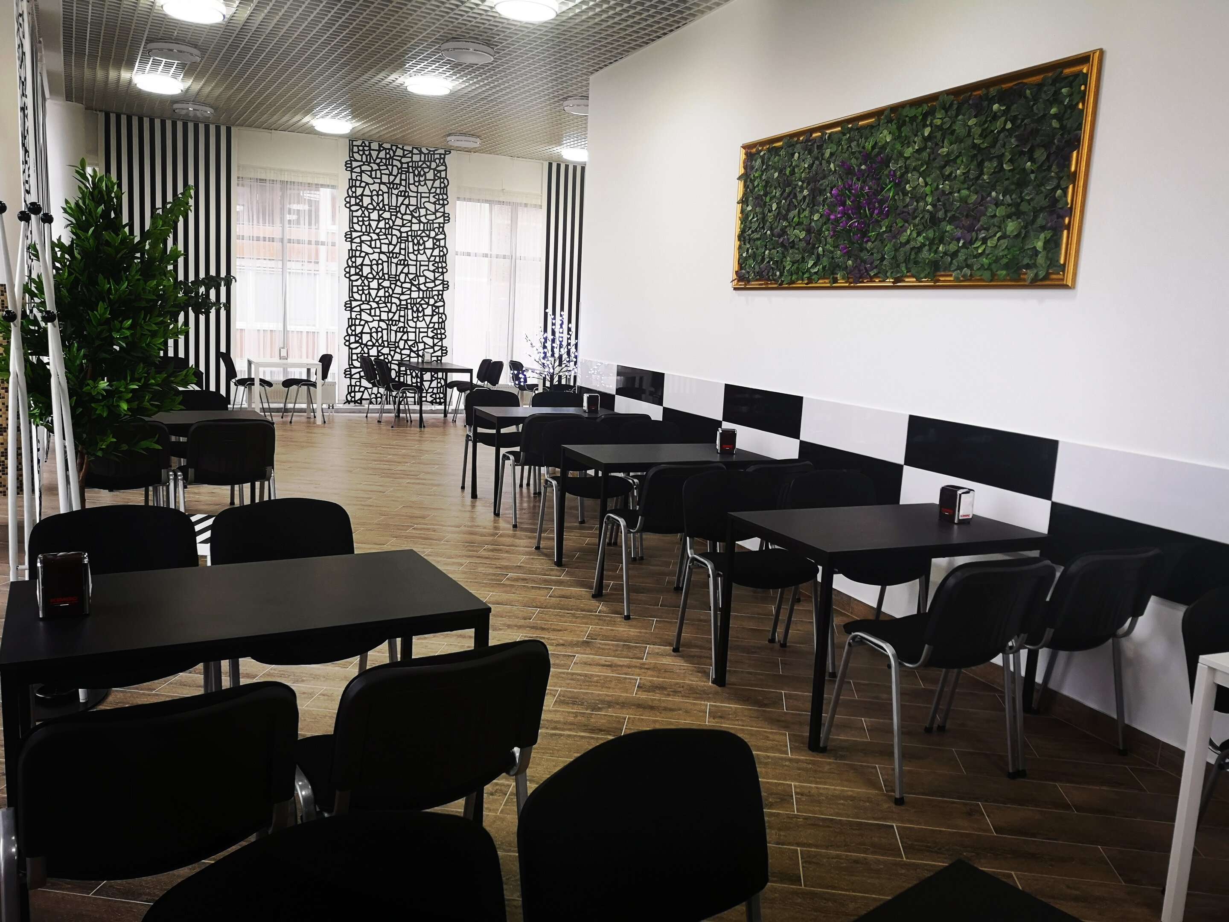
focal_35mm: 27
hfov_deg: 65.3
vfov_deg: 51.4
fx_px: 959
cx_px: 614
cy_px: 461
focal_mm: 3.95
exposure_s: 1/50
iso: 125
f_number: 1.8
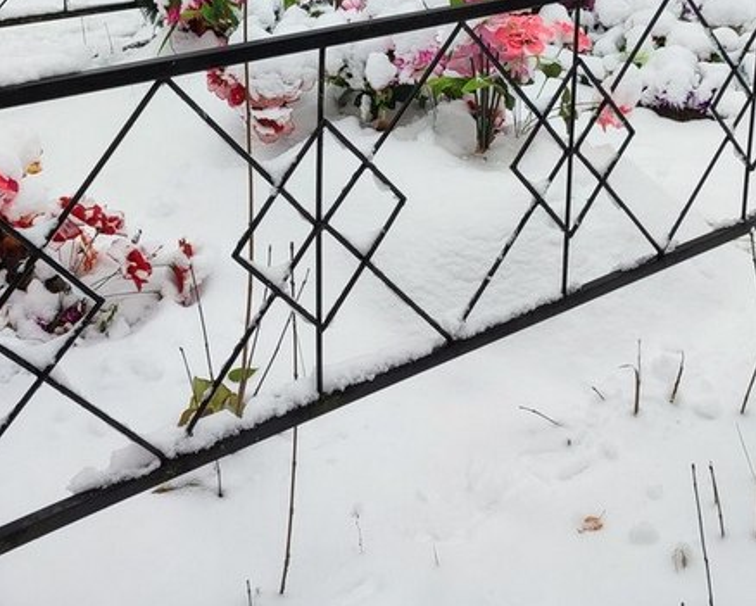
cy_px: -10
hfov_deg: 33.0
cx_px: 345
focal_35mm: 57
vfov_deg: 25.3
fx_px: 1276
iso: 92
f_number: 1.9
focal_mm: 6.04
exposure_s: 1/100
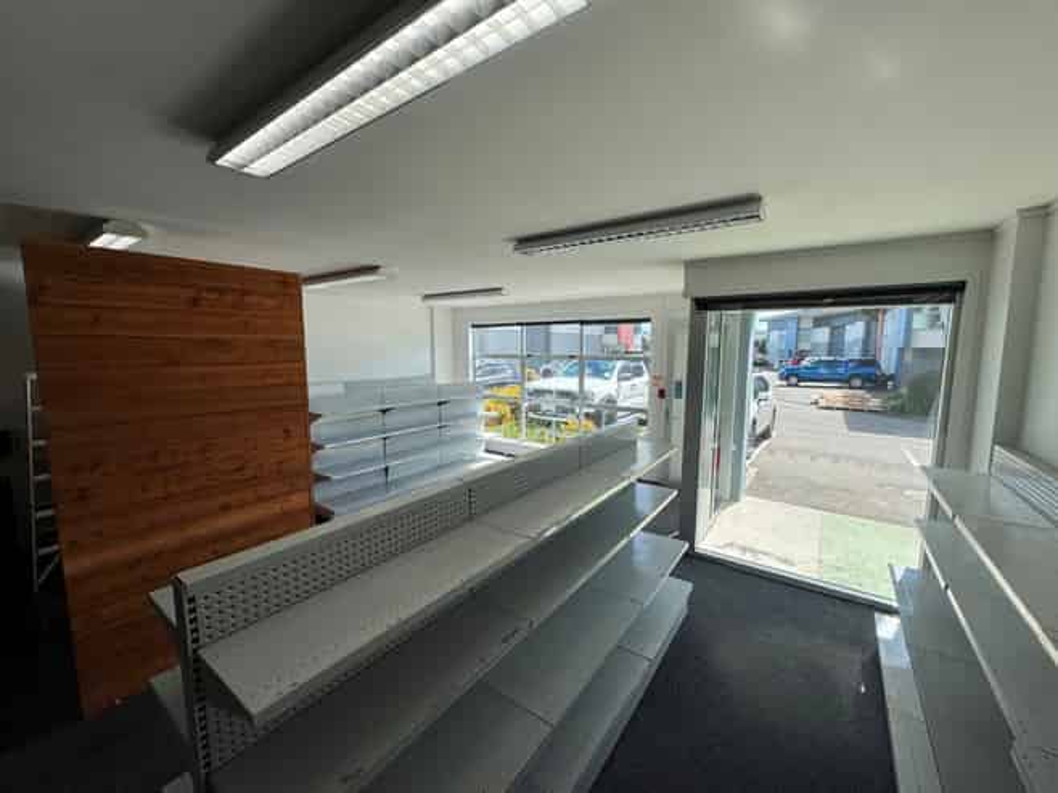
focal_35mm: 14
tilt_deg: -6.6
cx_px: 529
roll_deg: -0.2
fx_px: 428
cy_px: 396
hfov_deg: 102.1
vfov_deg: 85.6
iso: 50
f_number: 2.2
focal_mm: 2.22
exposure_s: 1/456
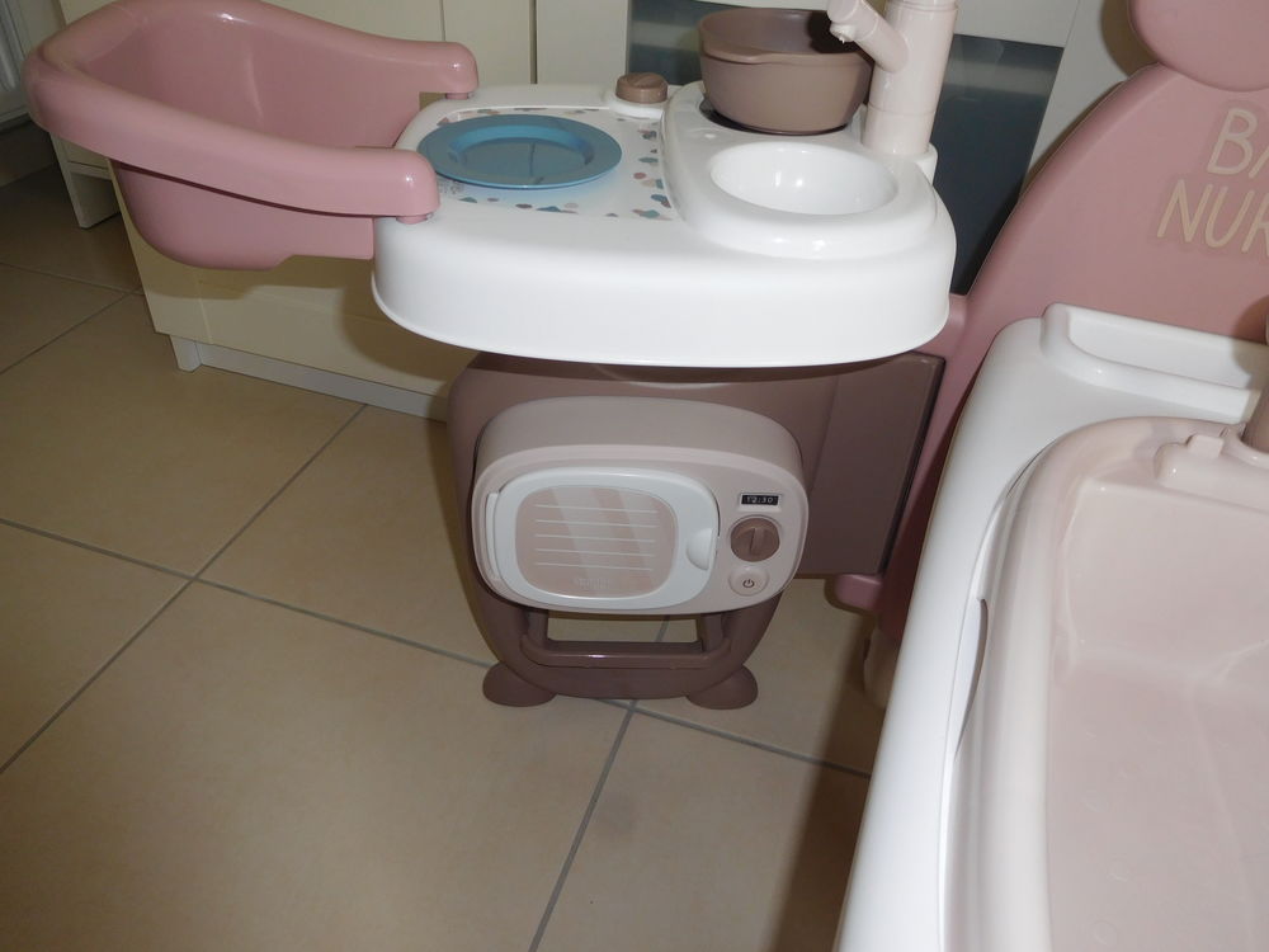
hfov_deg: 69.4
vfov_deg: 54.9
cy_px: 476
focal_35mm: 25
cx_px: 634
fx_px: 916
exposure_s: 1/30
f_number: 3.4
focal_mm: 4.5
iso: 160
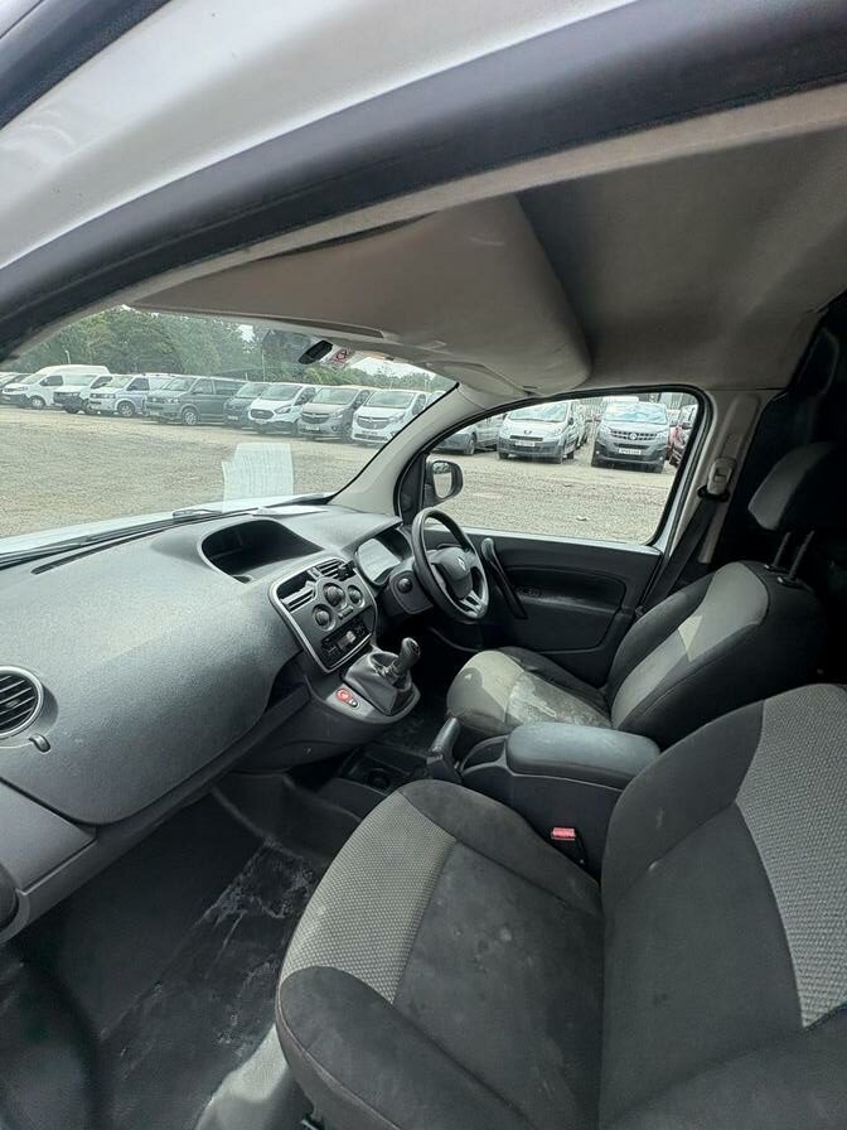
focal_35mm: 14
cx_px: 424
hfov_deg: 85.7
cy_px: 565
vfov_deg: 102.1
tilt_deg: -26.1
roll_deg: -2.8
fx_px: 457
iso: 40
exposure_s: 1/512
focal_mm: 2.22
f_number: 2.2
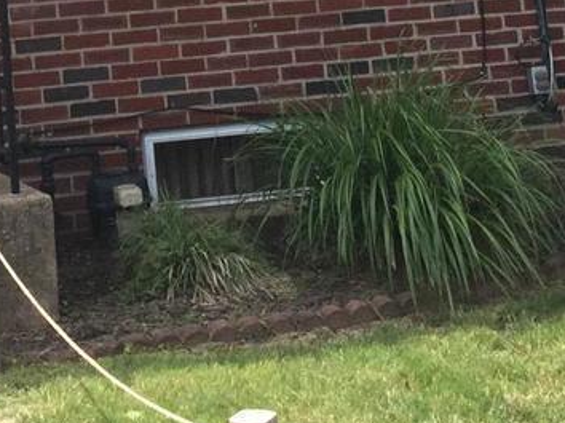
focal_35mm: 118
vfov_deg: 11.5
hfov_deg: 16.2
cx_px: -48
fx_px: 1925
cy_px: -380
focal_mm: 4.15
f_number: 2.2
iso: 32
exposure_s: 1/1647
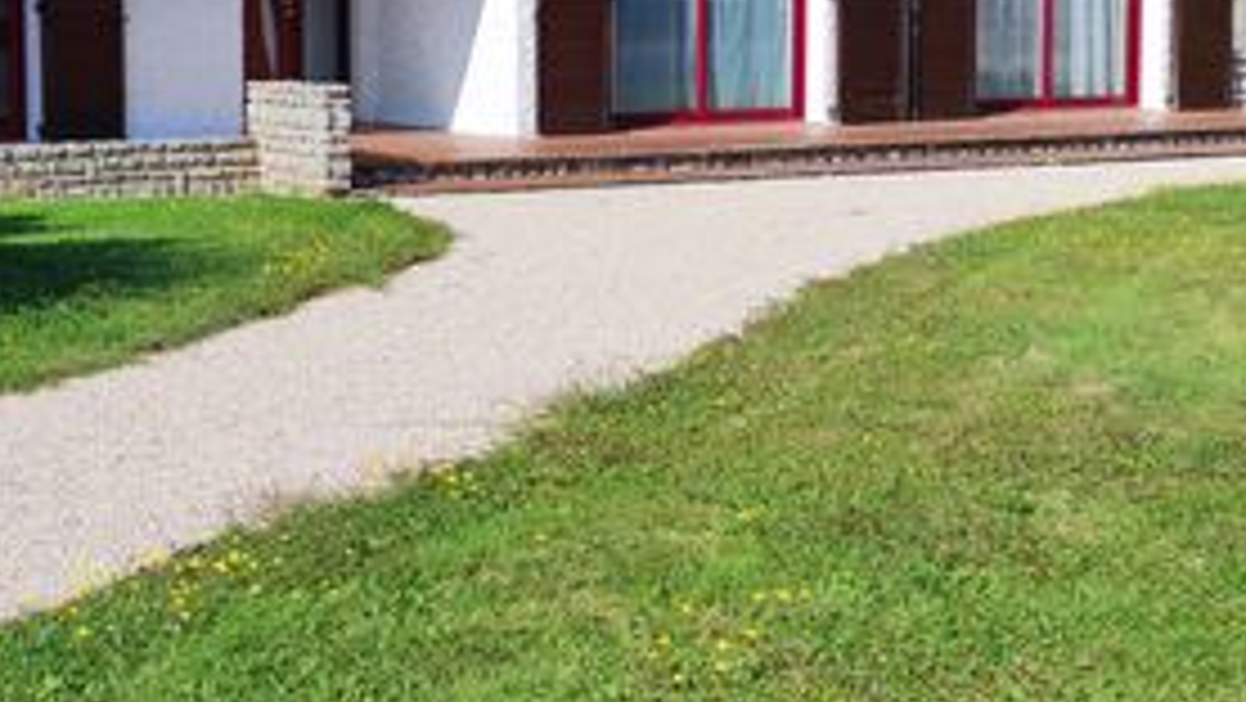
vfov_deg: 20.2
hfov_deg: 33.7
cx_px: 148
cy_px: 146
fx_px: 1950
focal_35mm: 59
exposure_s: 1/2696
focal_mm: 5.43
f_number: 1.89
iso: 100
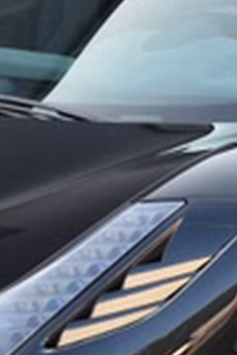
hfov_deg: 6.8
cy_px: 222
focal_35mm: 202
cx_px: 27
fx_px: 1990
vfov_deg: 10.2
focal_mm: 30
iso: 400
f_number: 8
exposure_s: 1/60
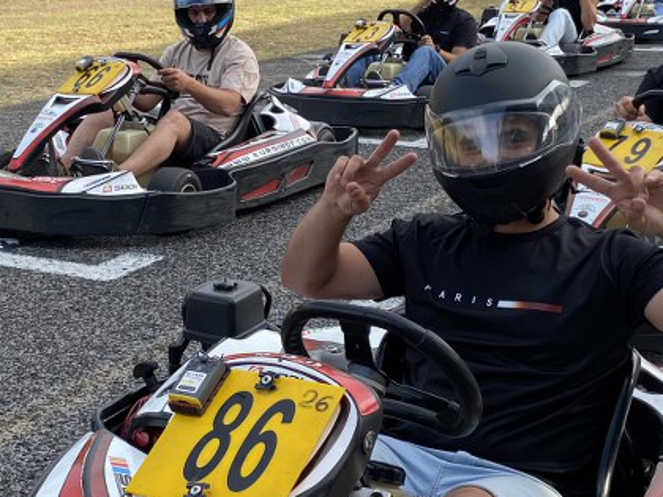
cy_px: 243
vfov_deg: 22.3
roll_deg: -1.0
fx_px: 1264
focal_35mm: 66
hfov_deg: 29.3
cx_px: 260
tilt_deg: -14.7
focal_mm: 4.25
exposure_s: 1/673
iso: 32
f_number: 1.8
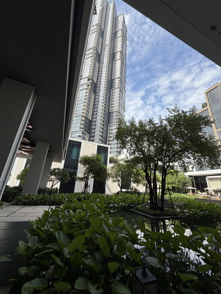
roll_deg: -2.6
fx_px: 119
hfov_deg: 85.7
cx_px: 110
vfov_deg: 102.1
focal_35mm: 14
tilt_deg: +20.5
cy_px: 147
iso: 40
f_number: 2.2
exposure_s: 1/770
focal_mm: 2.22
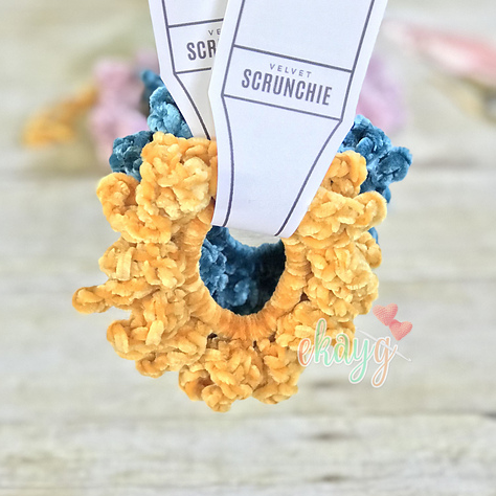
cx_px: 247
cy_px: 176
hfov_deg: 25.4
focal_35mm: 68
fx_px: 1102
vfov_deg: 25.3
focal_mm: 6.6
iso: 500
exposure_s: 1/60
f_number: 2.8
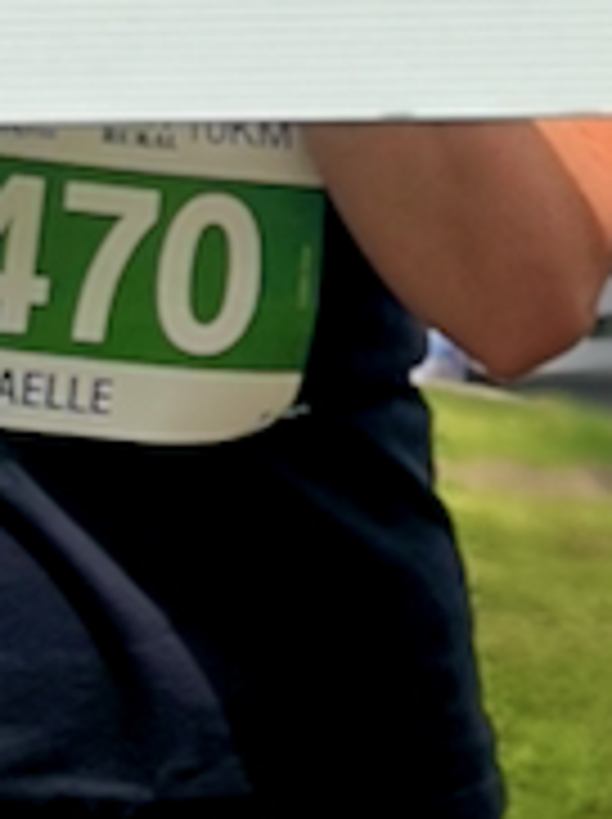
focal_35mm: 183
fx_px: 4324
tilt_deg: -4.0
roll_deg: -1.9
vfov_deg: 10.7
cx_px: 1206
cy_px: 801
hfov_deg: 7.8
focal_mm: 5.1
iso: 50
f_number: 1.6
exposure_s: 1/4149
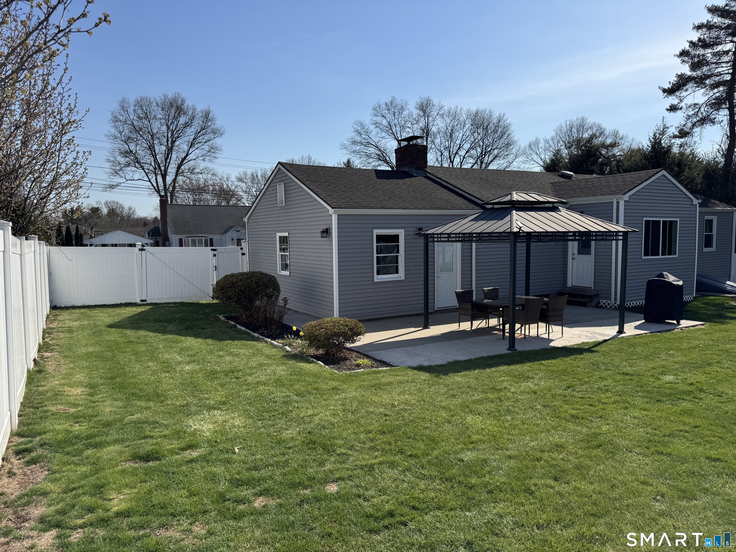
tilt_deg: -4.7
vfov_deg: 56.8
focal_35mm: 24
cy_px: 276
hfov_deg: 71.6
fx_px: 510
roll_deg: +1.6
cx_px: 368
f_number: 1.78
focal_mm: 6.76
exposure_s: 1/5814
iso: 80
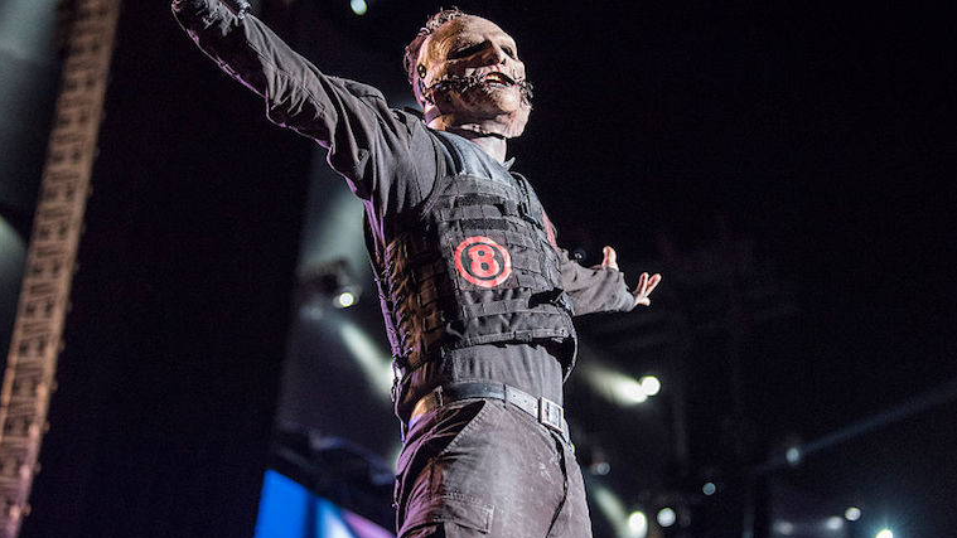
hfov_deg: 24.5
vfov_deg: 13.9
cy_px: 217
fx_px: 2208
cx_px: 504
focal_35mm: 87
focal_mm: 70
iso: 3200
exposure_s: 1/500
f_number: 2.8
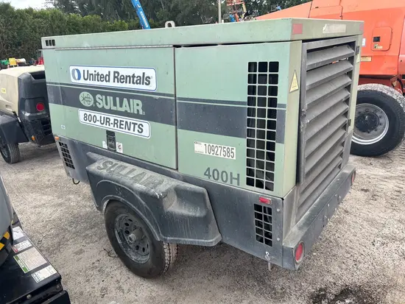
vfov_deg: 53.1
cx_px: 202
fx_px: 304
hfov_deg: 67.3
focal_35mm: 26
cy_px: 152
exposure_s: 1/407
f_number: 1.5
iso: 50
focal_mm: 5.7
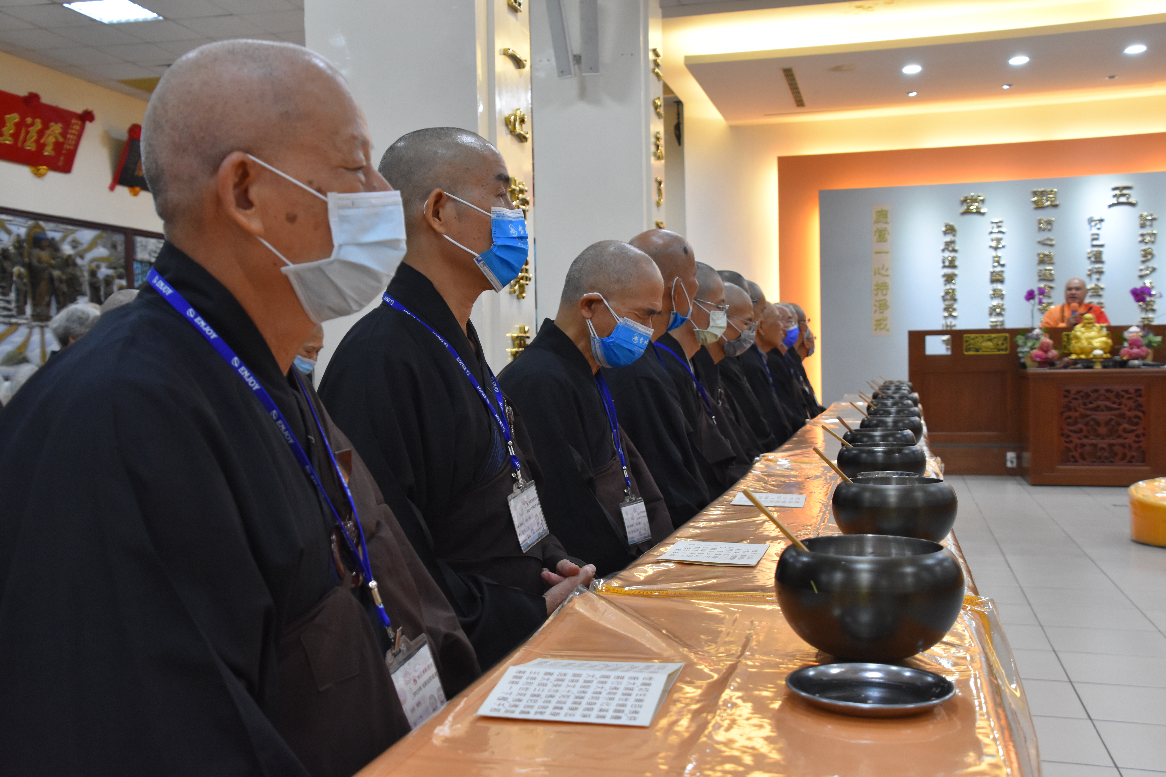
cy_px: 388
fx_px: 1263
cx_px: 583
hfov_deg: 49.6
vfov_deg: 34.2
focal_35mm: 39
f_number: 5
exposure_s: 1/100
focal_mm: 26
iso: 1600
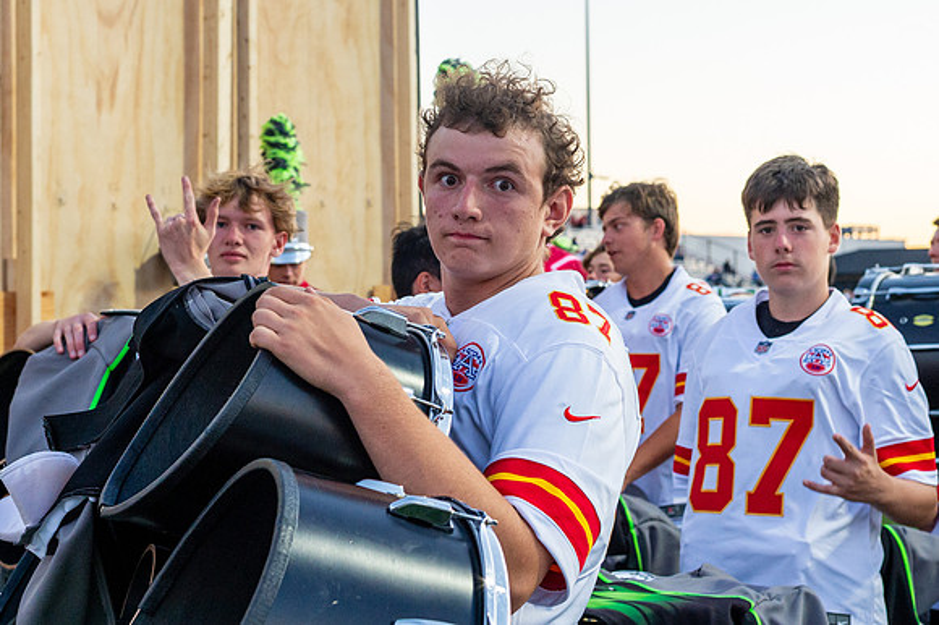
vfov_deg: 19.7
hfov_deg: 29.4
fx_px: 1792
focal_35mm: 69
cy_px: 226
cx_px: 468
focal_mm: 50
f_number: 5.6
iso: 1600
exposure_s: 1/320
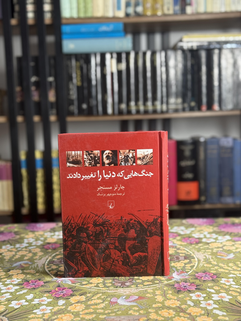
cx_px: 120
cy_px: 160
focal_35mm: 48
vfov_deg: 39.7
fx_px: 446
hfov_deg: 30.3
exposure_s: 1/50
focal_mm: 6.76
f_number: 1.78
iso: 80
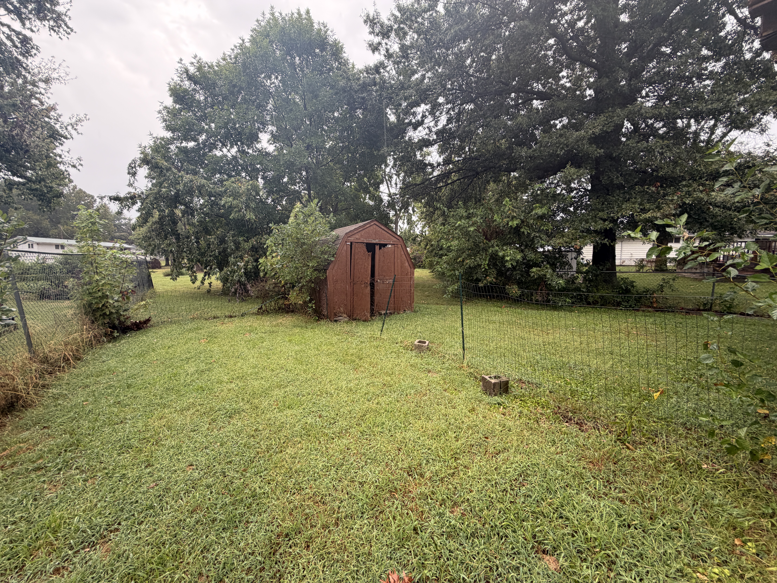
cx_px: 388
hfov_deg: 102.1
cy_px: 292
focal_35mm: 14
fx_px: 314
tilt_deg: -4.2
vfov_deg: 85.7
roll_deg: -2.2
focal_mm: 2.22
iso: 64
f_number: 2.2
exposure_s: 1/135
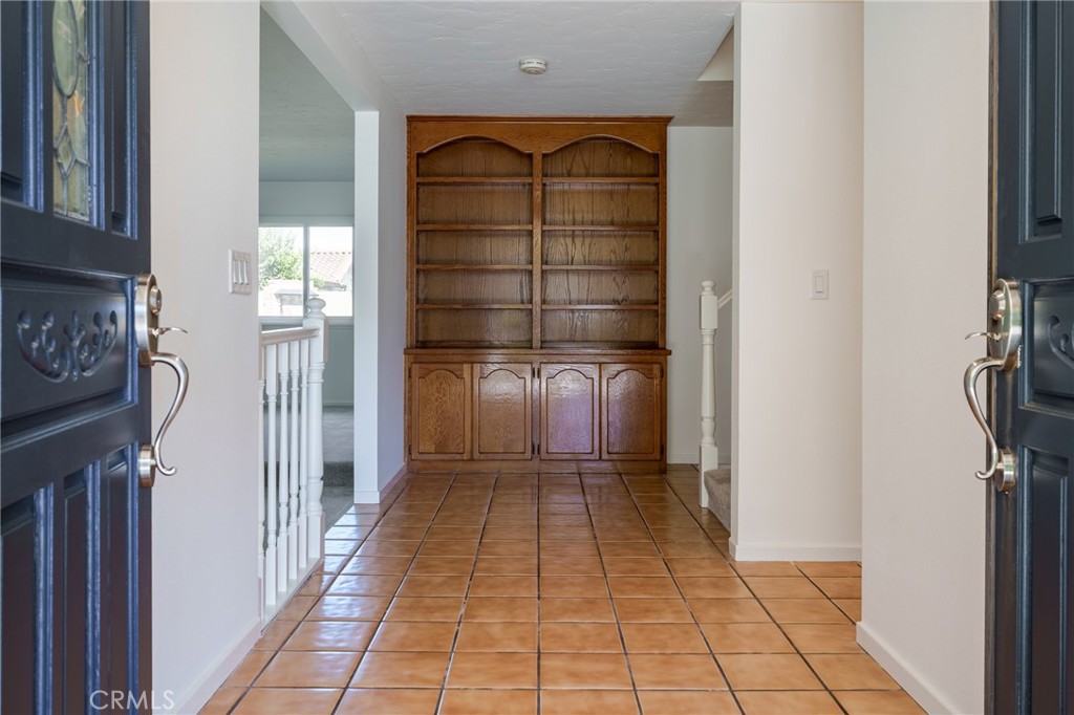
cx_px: 537
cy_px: 358
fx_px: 865
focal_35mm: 29
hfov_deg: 63.7
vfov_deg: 44.9
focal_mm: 29
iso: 400
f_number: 8
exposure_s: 1/250
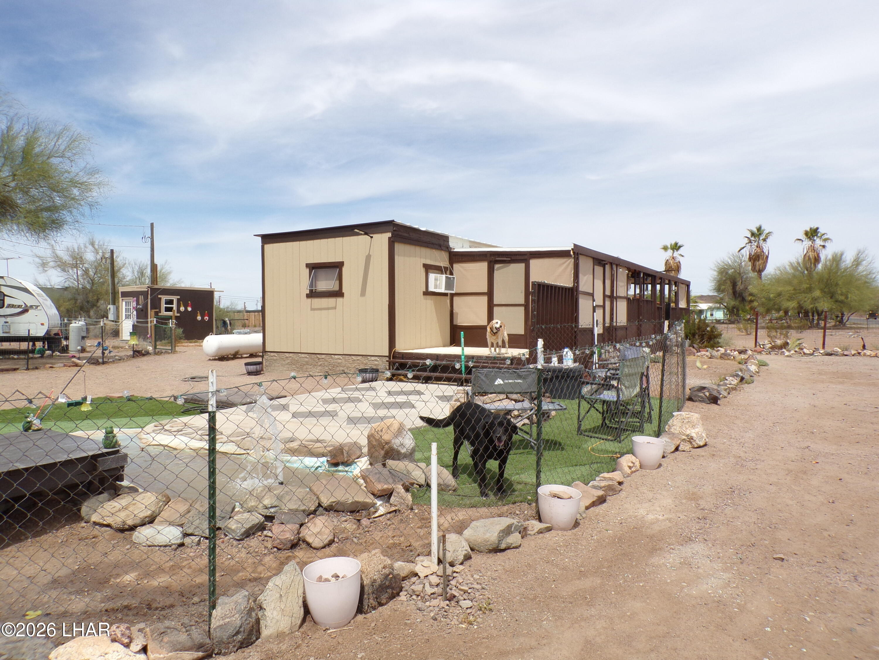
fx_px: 609
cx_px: 440
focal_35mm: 24
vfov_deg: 56.8
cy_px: 330
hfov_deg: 71.6
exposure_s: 1/420
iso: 80
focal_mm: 4.3
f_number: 5.8
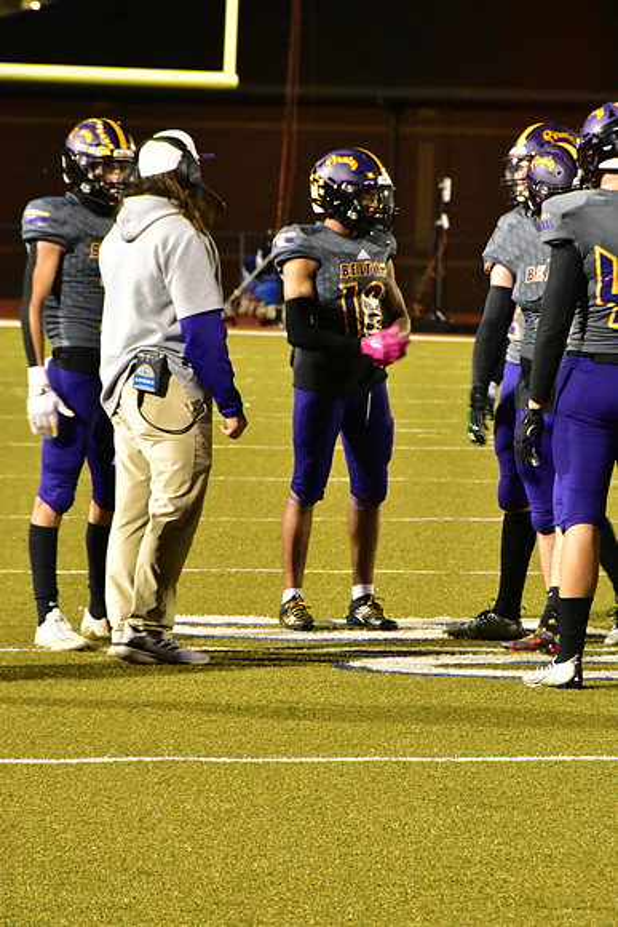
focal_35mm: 300
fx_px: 7720
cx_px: 309
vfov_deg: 6.9
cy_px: 464
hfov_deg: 4.6
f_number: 11
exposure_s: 1/60
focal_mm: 200
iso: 10000
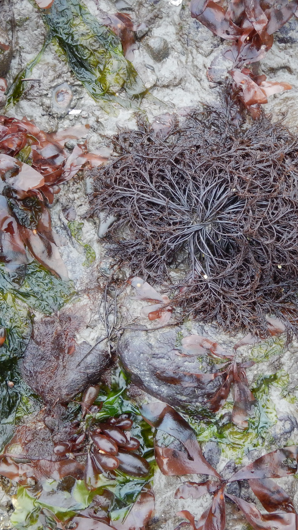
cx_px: 176
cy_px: 265
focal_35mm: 64
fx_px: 899
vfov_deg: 32.8
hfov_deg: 18.8
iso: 250
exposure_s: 1/30
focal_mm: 7.8
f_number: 4.3
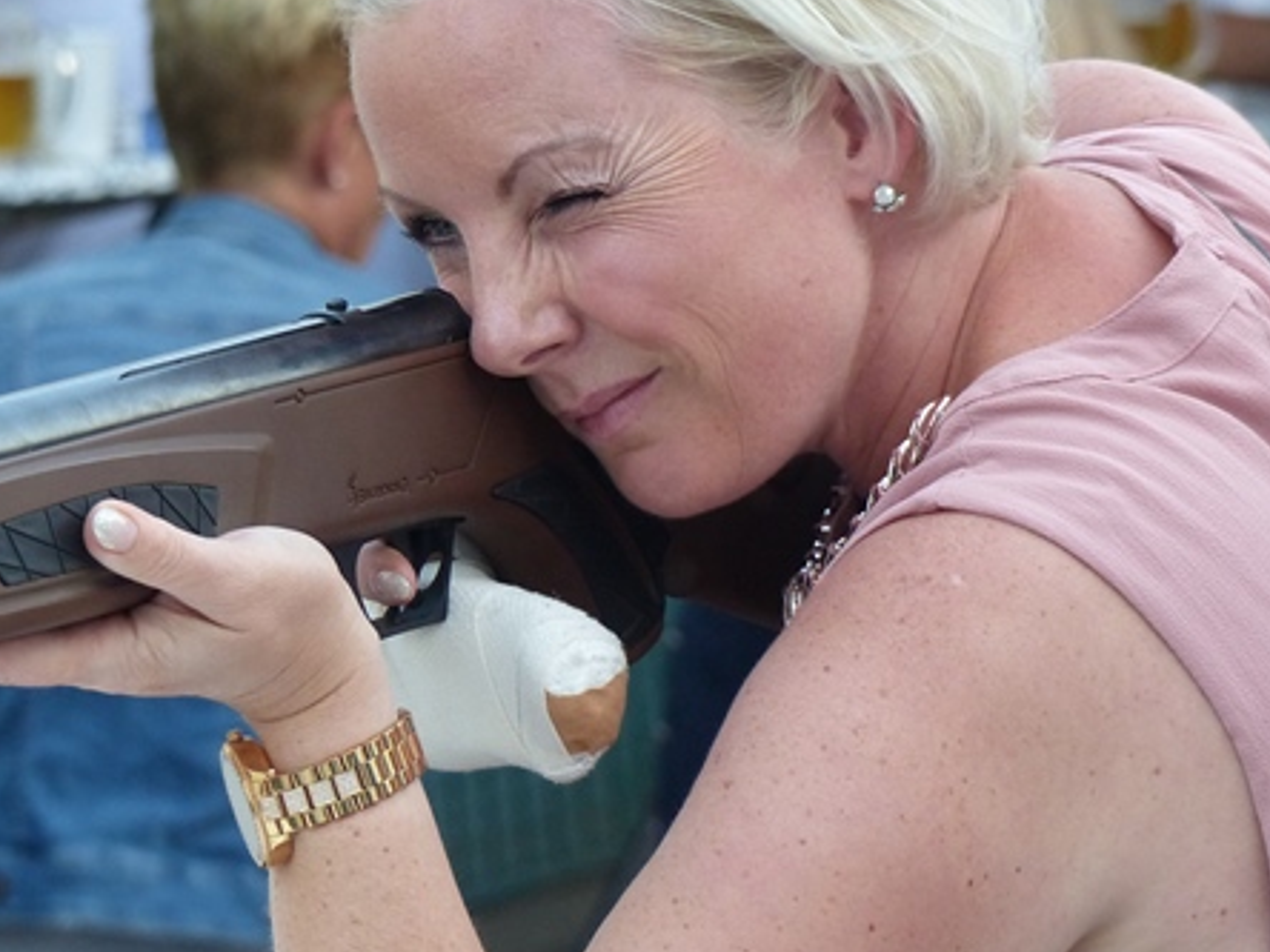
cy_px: 339
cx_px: 452
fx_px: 12217
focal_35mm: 333
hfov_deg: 5.9
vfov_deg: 4.5
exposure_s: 1/80
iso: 320
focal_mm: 37.9
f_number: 2.8
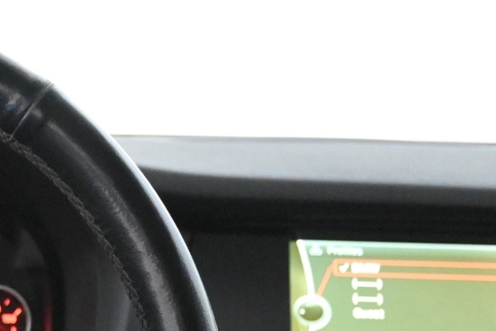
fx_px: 1366
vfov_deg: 13.2
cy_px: 456
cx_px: -213
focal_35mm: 99
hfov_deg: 18.6
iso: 9000
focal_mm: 22.5
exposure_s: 1/40
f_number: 4
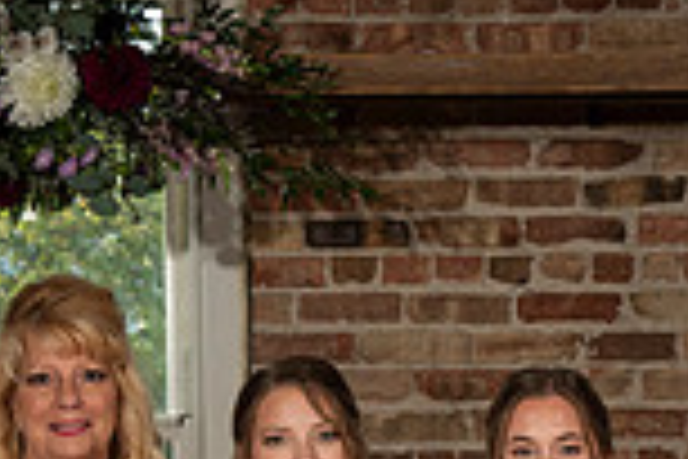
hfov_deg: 8.1
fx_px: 4835
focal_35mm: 253
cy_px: 729
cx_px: 535
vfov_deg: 5.4
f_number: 6.3
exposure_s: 1/160
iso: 400
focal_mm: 62
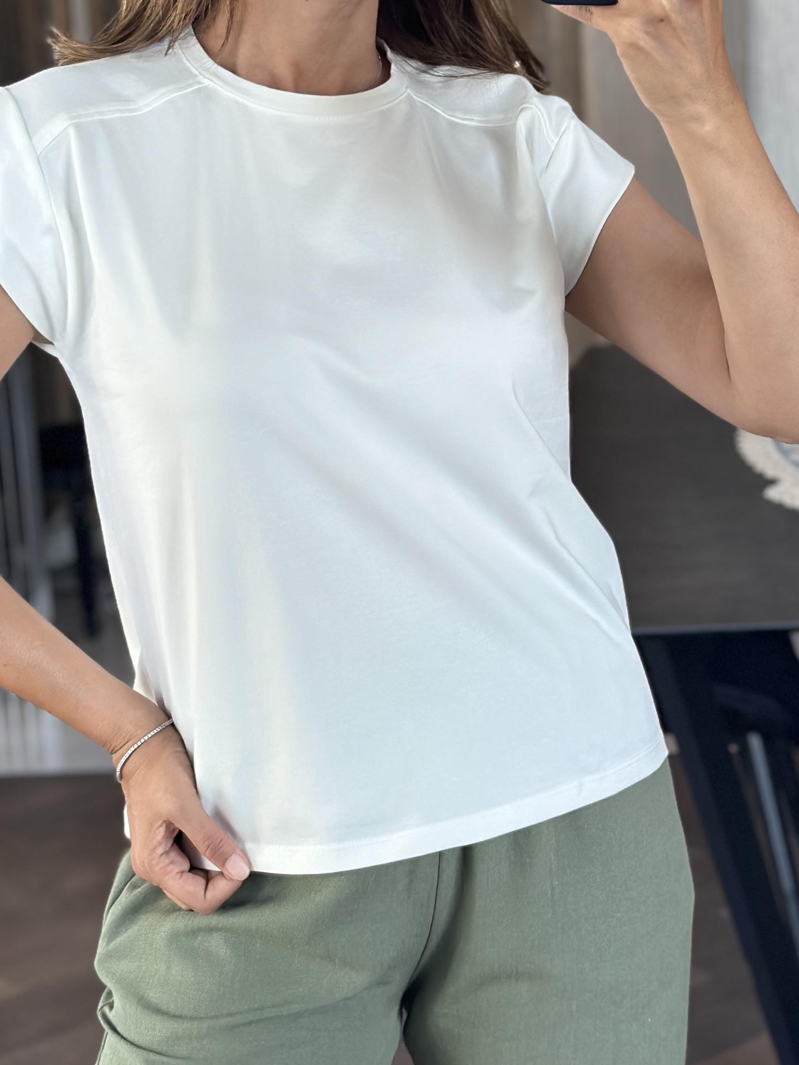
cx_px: 349
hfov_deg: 17.4
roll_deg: +4.9
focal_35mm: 85
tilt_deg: -16.6
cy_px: 381
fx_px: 2616
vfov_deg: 22.9
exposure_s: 1/100
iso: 125
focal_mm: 6.86
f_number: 1.78
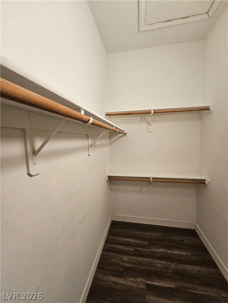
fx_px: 114
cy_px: 152
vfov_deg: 106.2
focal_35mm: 13
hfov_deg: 89.9
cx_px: 114
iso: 320
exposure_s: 1/100
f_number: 2.2
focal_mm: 2.2
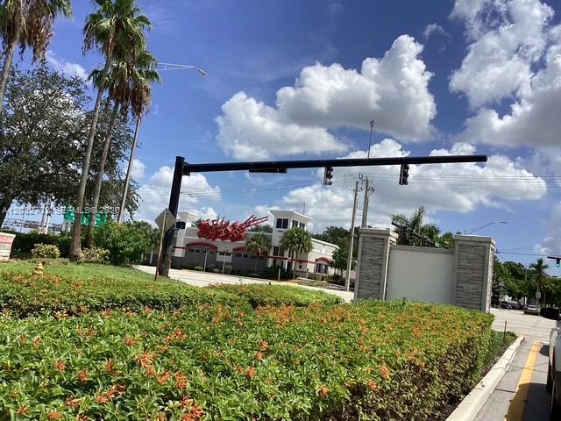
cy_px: 210
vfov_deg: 45.4
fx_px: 502
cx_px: 280
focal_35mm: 31
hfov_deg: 58.4
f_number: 2.4
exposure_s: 1/2146
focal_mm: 3.3
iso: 25
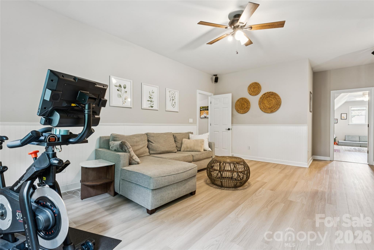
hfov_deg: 94.0
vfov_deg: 71.1
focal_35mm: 17
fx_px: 175
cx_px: 187
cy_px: 125
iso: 100
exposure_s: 2
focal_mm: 16.8
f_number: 13
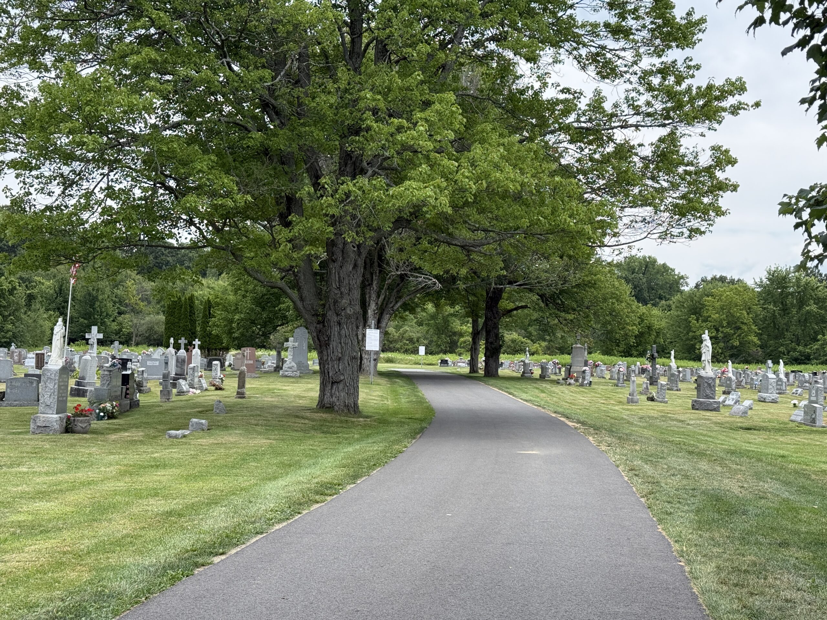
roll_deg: -1.1
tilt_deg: +2.7
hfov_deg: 39.7
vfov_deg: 30.3
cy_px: 310
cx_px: 414
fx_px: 1147
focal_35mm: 48
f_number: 1.78
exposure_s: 1/1754
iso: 80
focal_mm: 6.76
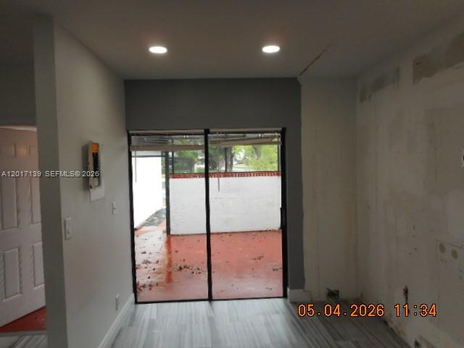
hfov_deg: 69.4
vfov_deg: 54.9
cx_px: 232
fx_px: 335
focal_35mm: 25
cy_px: 174
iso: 80
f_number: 3.7
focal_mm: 4.5
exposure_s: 1/50
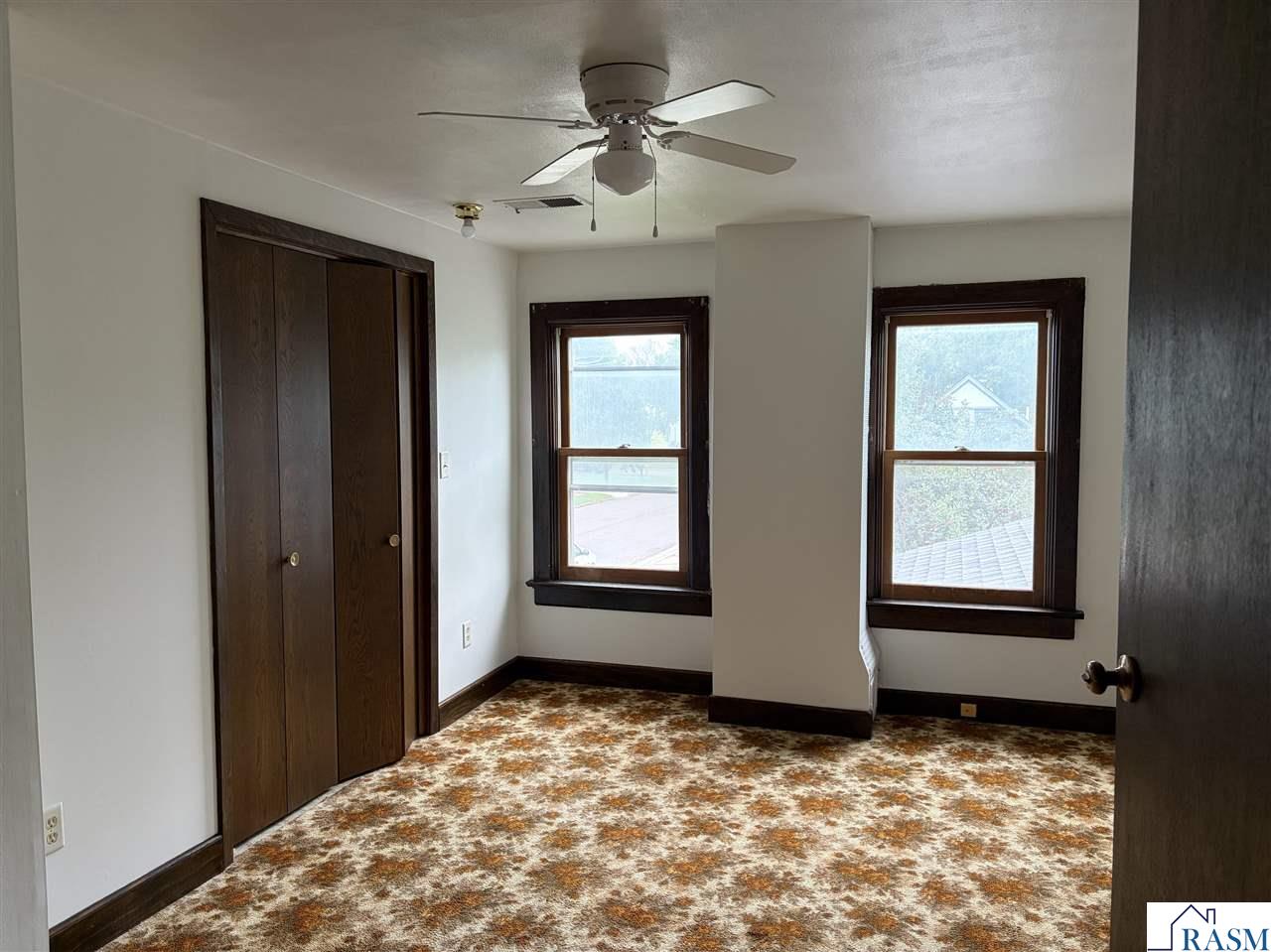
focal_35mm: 26
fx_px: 954
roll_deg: +0.2
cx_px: 636
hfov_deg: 67.3
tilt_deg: -3.3
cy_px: 476
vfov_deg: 53.0
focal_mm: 5.96
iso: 250
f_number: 1.6
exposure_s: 1/60
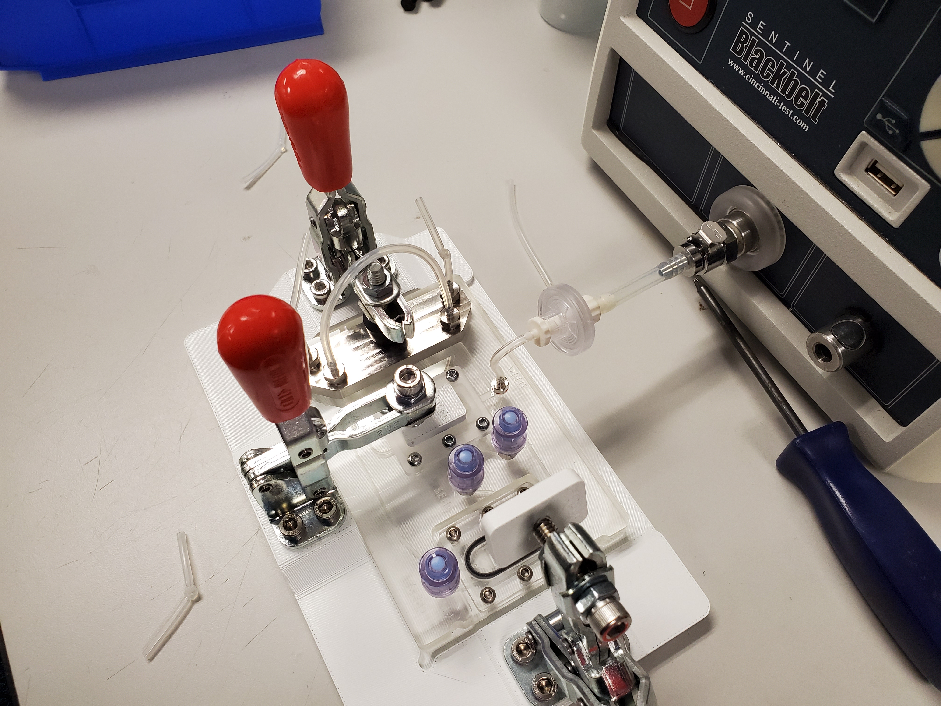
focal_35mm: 26
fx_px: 707
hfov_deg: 67.3
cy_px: 353
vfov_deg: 53.1
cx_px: 470
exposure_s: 1/60
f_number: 2.4
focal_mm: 4.3
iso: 200
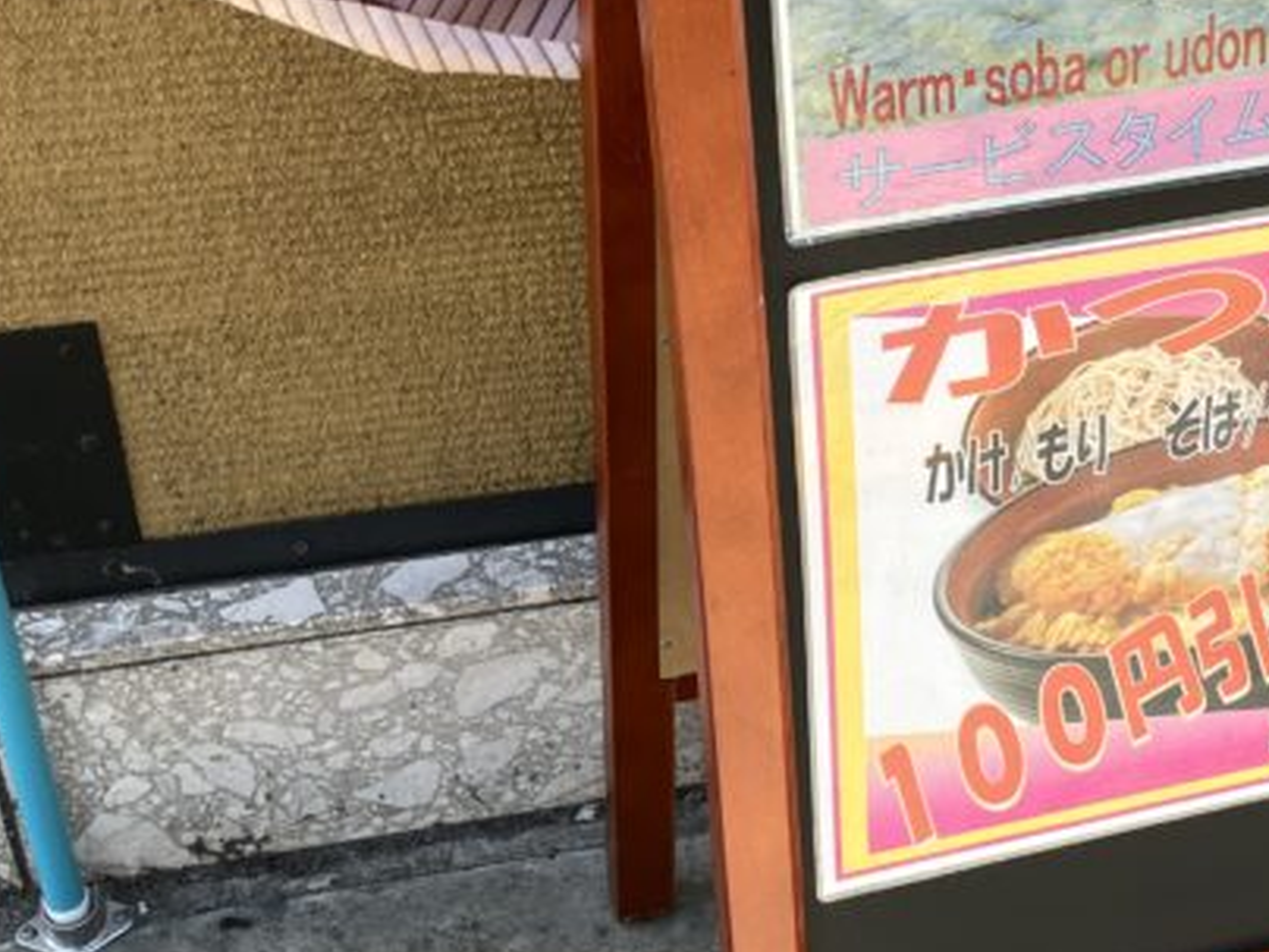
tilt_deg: -36.0
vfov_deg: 20.7
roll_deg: -0.8
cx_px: 1011
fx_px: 2603
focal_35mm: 71
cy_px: 364
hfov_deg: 26.9
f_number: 1.8
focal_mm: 3.99
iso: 25
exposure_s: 1/199
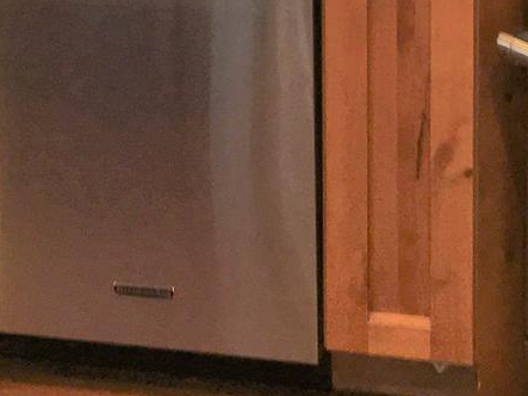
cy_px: -307
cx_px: 166
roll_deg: +0.0
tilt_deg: -8.6
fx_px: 2043
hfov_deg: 14.7
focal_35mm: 134
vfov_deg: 10.4
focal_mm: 4.15
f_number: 2.2
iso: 50
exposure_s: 1/30
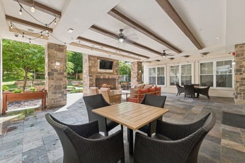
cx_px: 122
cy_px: 82
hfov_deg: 104.3
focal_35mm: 14
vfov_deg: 81.1
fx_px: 95
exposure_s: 1/25
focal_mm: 14
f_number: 8
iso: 200
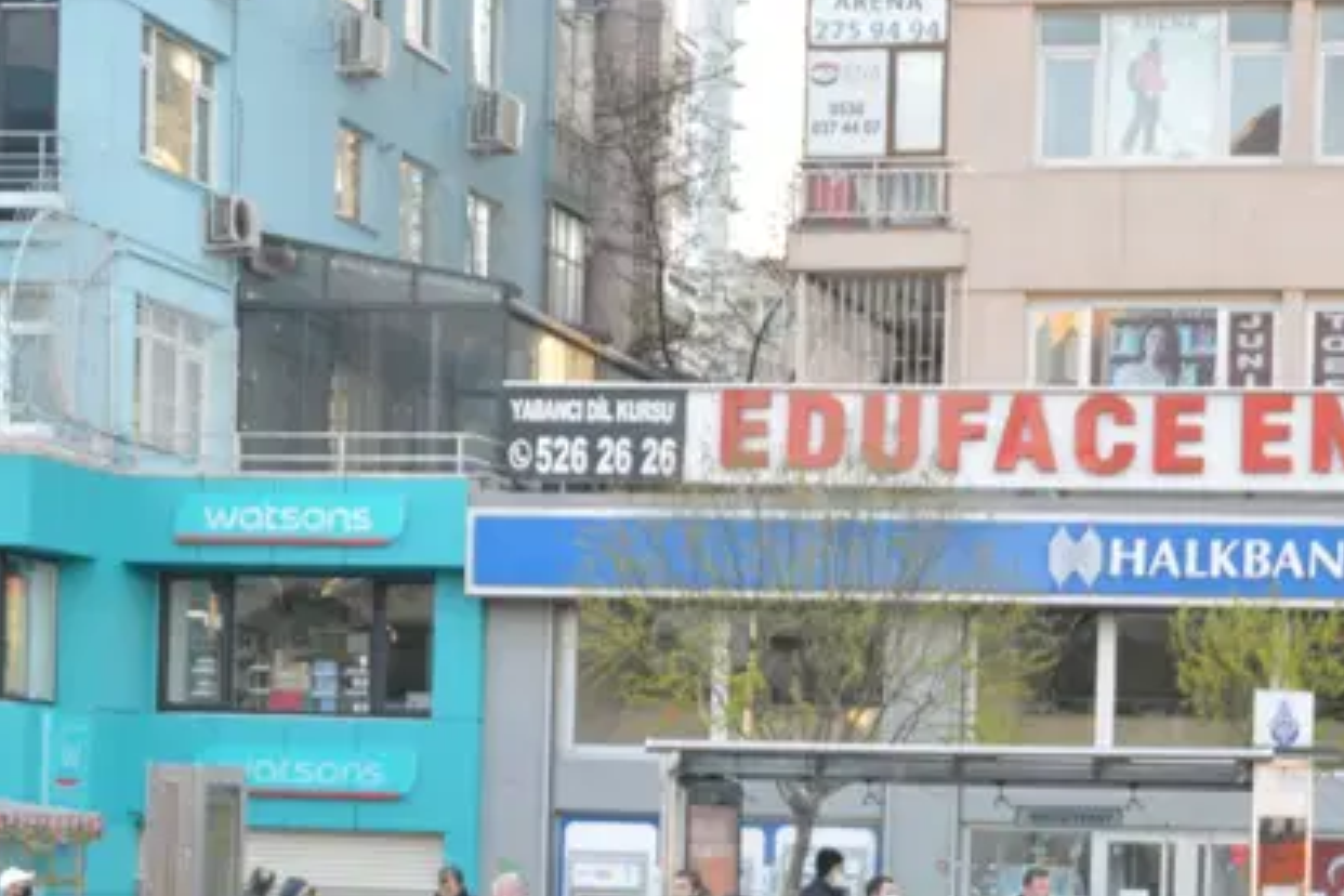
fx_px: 3808
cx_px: 919
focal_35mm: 102
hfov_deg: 19.9
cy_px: 846
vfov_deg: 13.3
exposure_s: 1/50
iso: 100
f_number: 4.2
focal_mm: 32
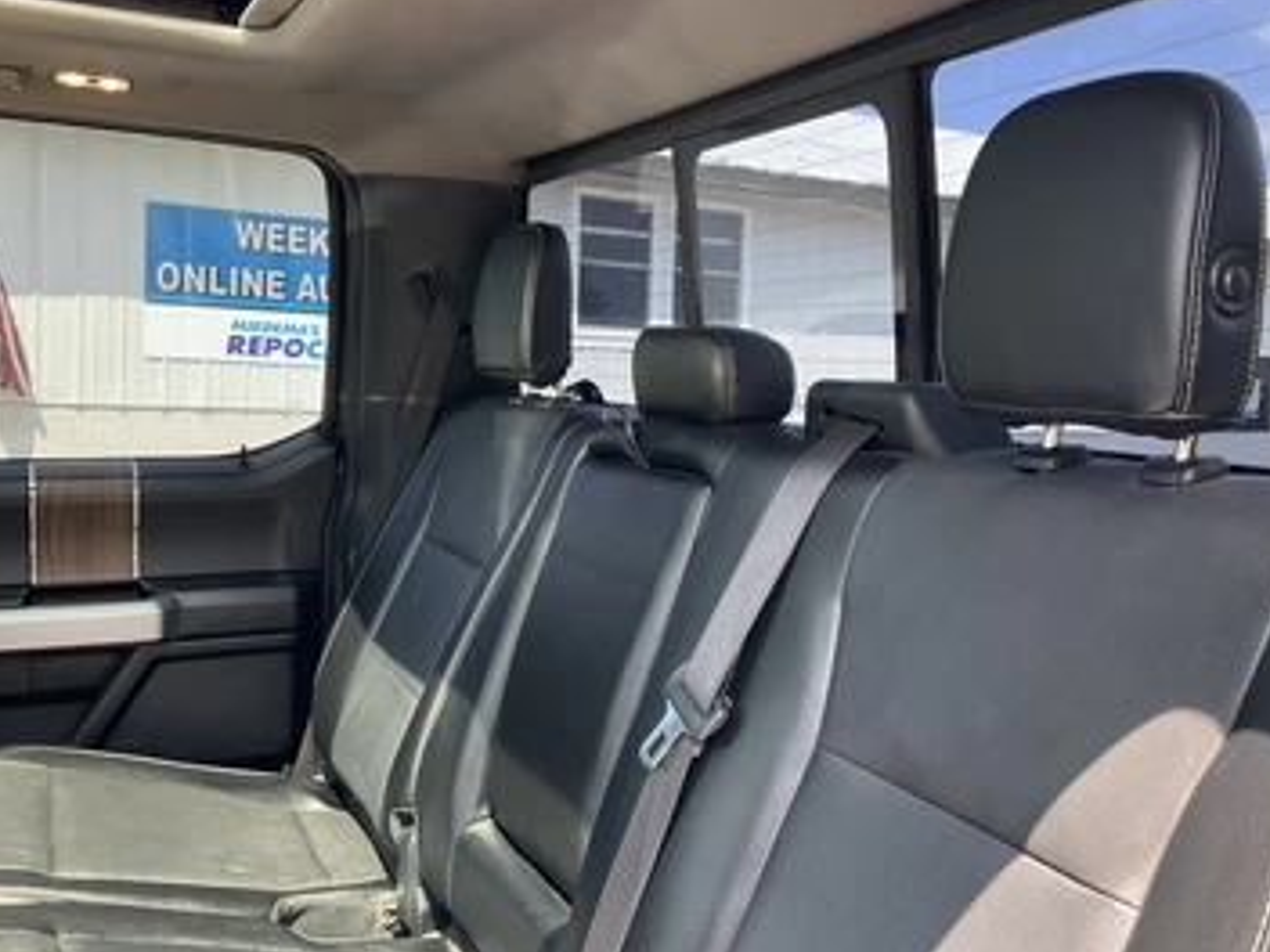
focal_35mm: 33
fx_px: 1211
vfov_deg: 42.9
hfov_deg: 55.3
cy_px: 462
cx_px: 653
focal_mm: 3
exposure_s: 1/102
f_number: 1.8
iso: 64
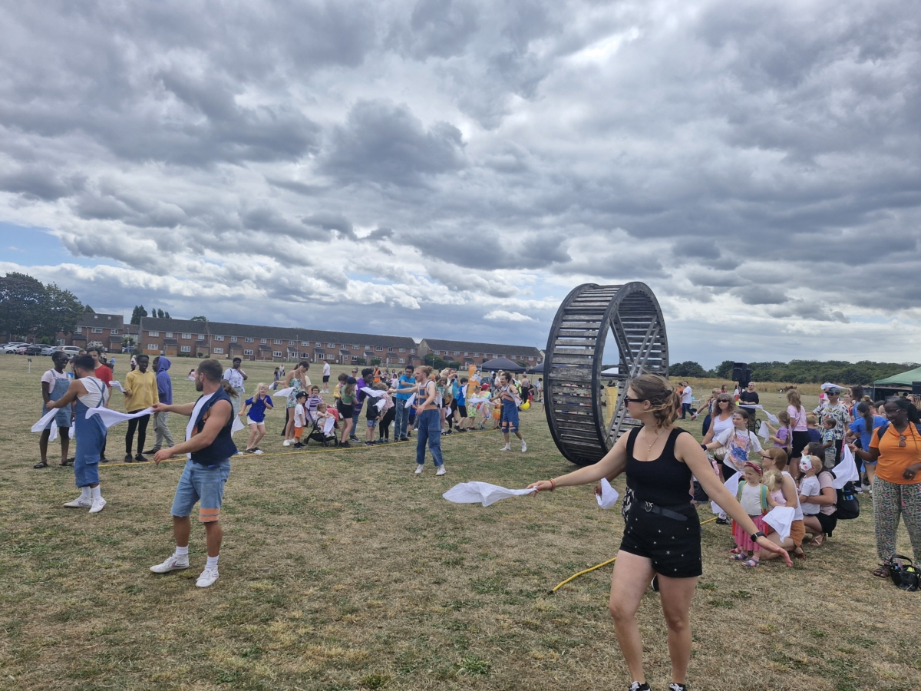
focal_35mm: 23
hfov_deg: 73.9
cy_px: 346
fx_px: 612
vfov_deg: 58.9
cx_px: 460
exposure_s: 1/2656
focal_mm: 5.54
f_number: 1.8
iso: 50
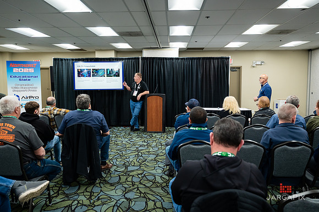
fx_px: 279
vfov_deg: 41.6
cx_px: 160
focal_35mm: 32
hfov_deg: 59.5
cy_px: 106
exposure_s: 1/200
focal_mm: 31.5
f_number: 4
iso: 2000
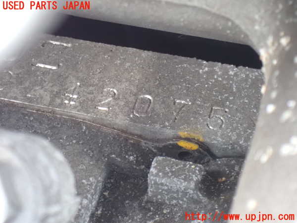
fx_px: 858
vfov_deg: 14.8
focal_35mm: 100
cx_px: 148
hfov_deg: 19.6
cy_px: 112
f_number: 4.9
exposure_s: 1/60
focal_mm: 18
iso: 1600
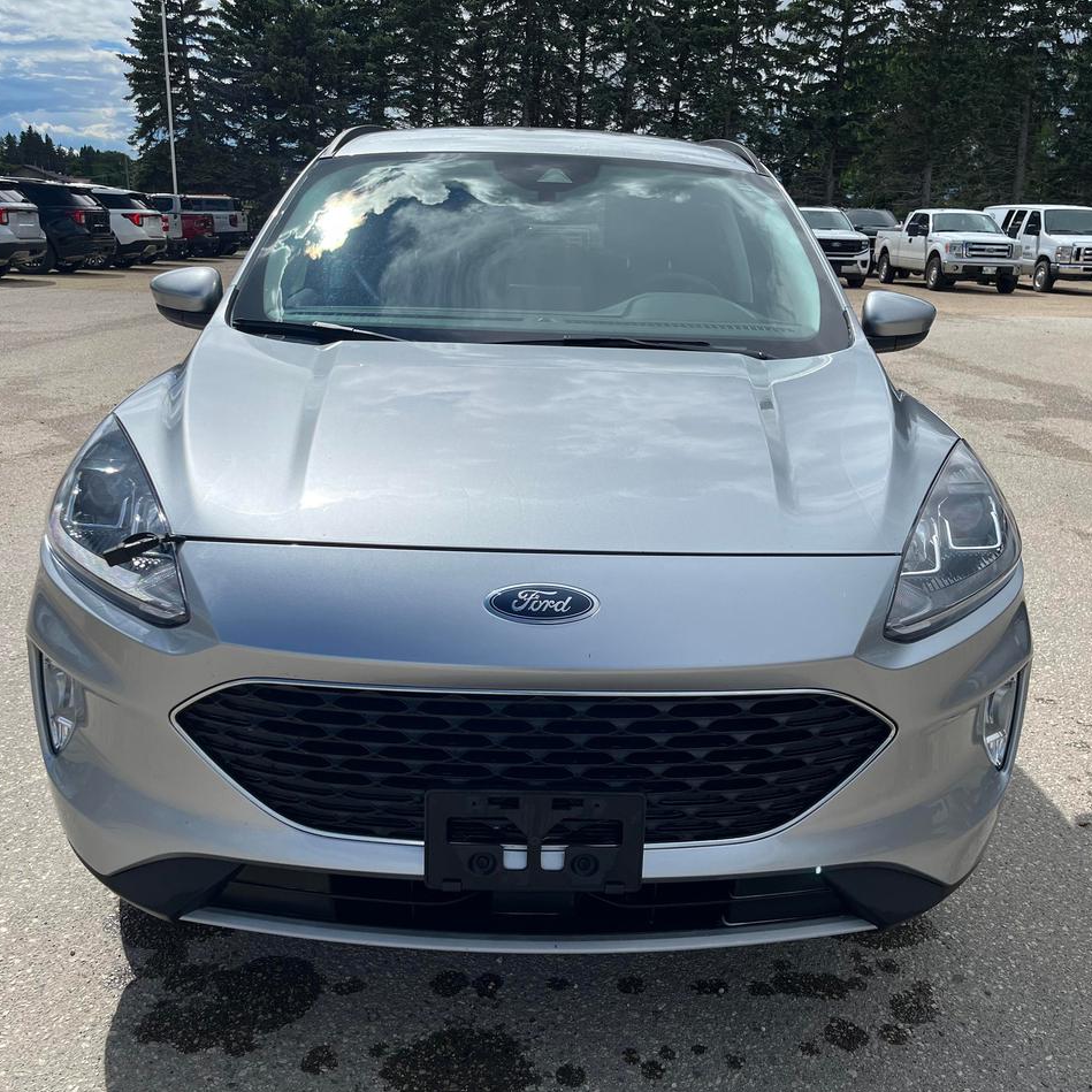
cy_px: 551
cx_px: 581
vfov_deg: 52.5
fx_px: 1106
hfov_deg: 52.5
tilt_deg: -17.2
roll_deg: -1.2
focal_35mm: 31
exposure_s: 1/5848
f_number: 1.6
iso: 50
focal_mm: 5.1
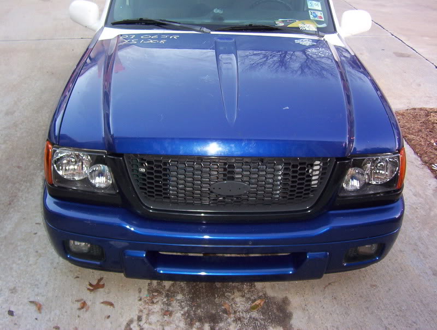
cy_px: 165
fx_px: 456
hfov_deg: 51.2
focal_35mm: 36
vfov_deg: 39.8
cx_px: 218
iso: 140
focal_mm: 5.54
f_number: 2.76
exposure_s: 1/30
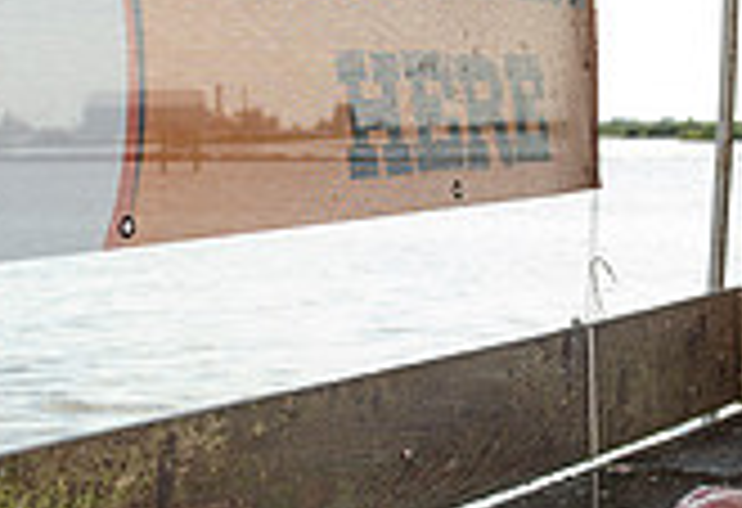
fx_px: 2390
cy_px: 218
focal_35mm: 115
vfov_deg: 12.1
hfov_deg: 17.6
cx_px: 518
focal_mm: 32
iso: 50
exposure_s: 1/250
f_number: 5.6
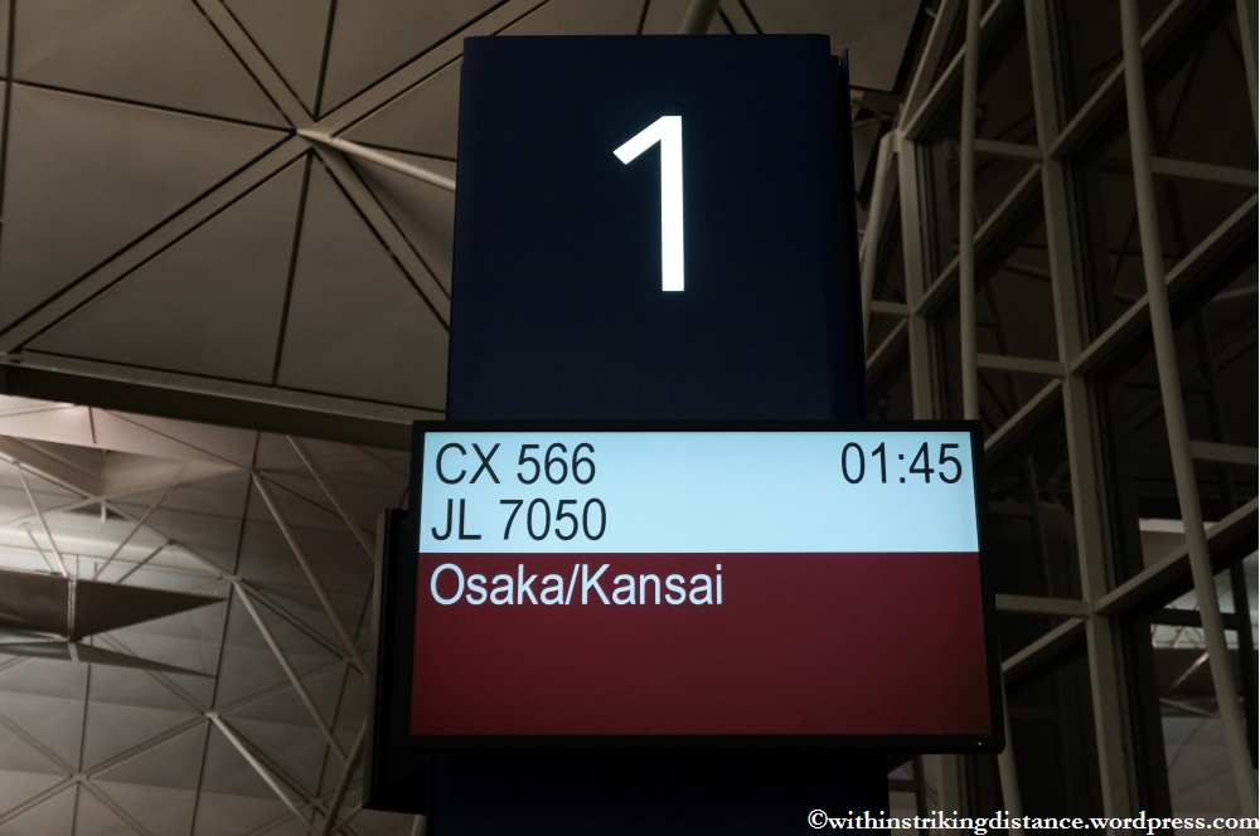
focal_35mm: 51
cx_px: 630
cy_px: 418
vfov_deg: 26.4
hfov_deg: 38.9
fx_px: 1783
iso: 1600
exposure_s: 1/160
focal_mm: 34
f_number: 4.5
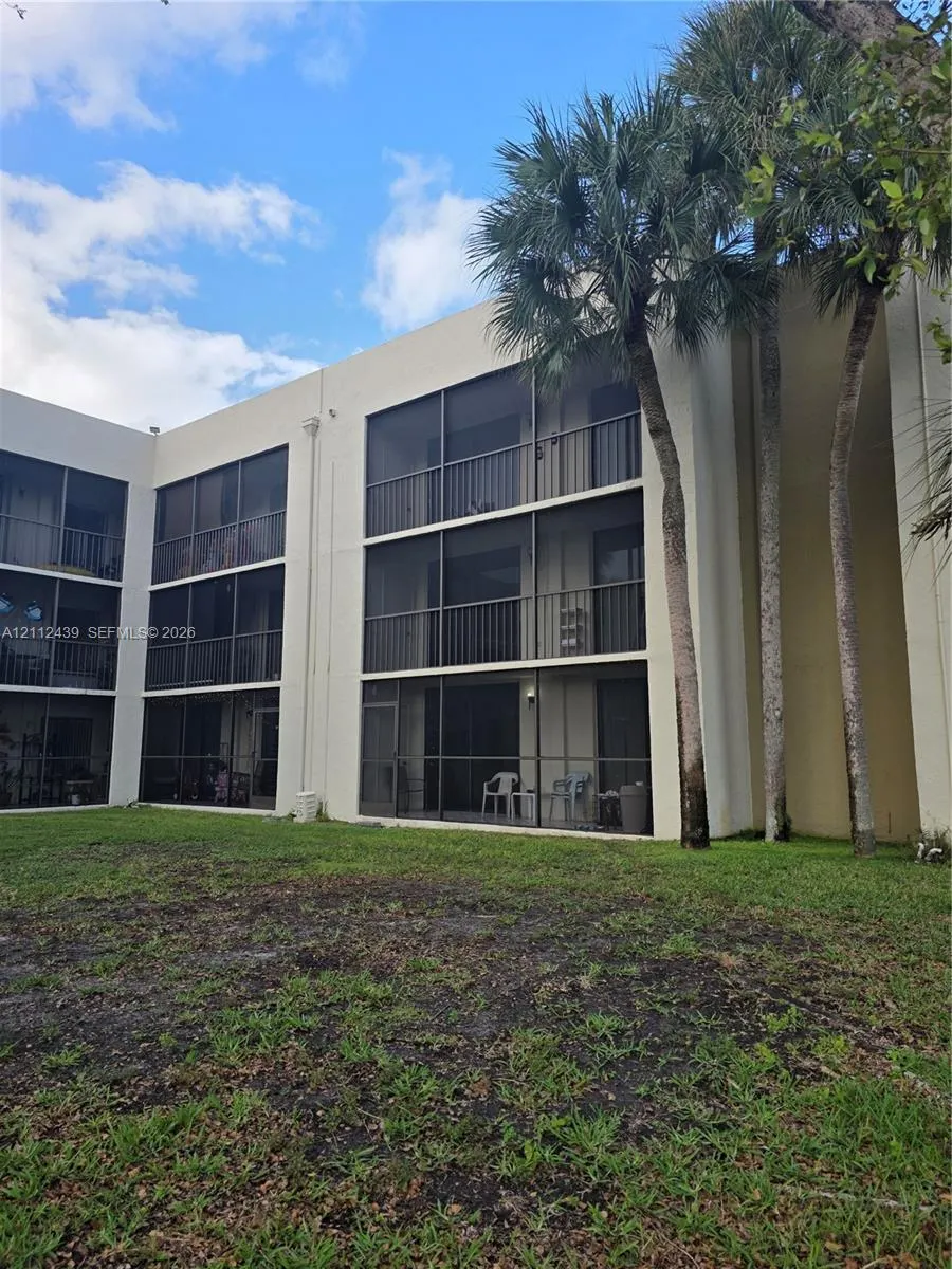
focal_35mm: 23
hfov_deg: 58.9
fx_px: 843
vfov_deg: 73.9
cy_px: 634
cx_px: 476
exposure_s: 1/1449
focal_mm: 6.3
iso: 80
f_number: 1.7
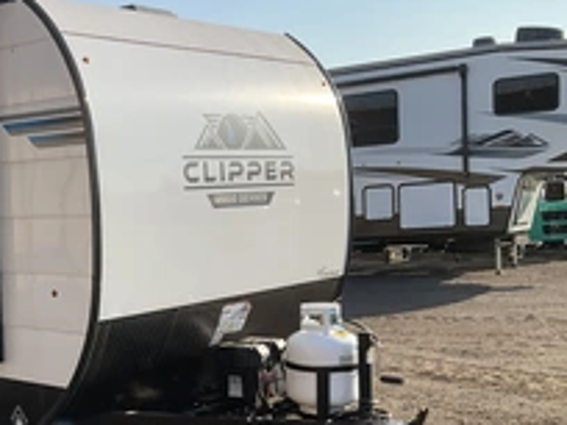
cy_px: 297
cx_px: 33
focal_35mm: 57
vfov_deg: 25.5
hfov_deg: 31.8
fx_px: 934
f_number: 1.8
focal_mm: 3
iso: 25
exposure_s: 1/1451
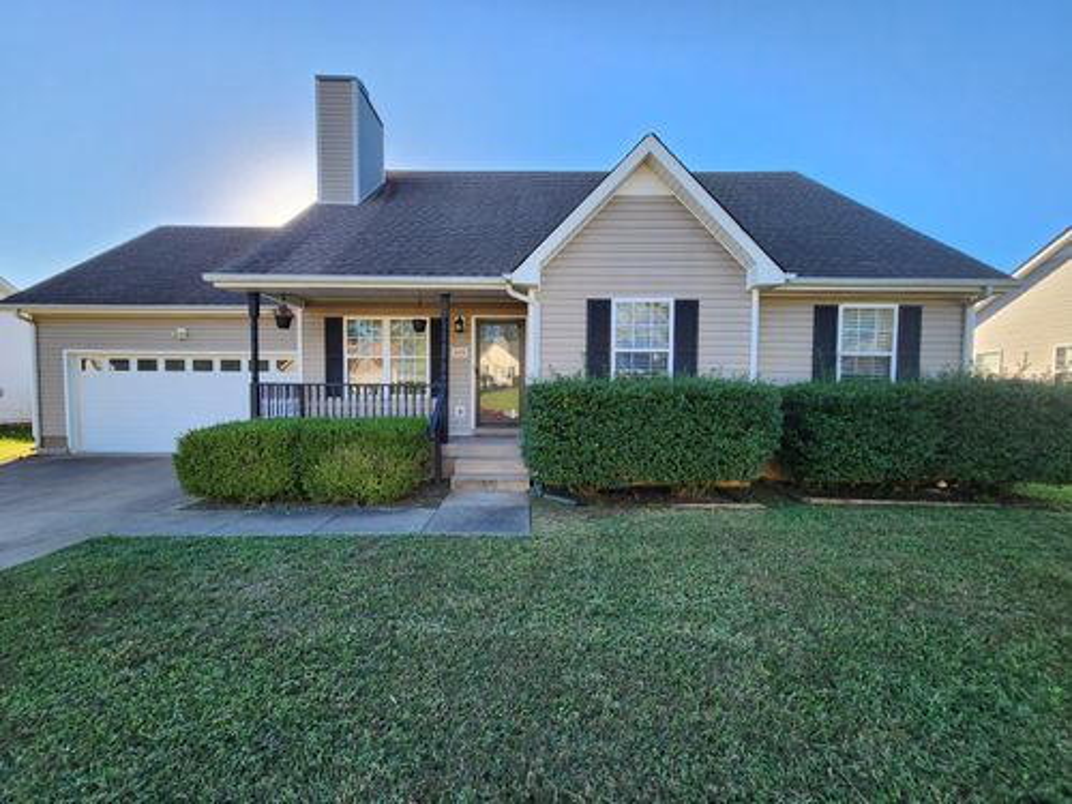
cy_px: 402
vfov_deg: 89.9
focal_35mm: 13
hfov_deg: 106.2
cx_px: 536
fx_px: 403
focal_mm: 2.2
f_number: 2.2
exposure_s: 1/337
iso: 50
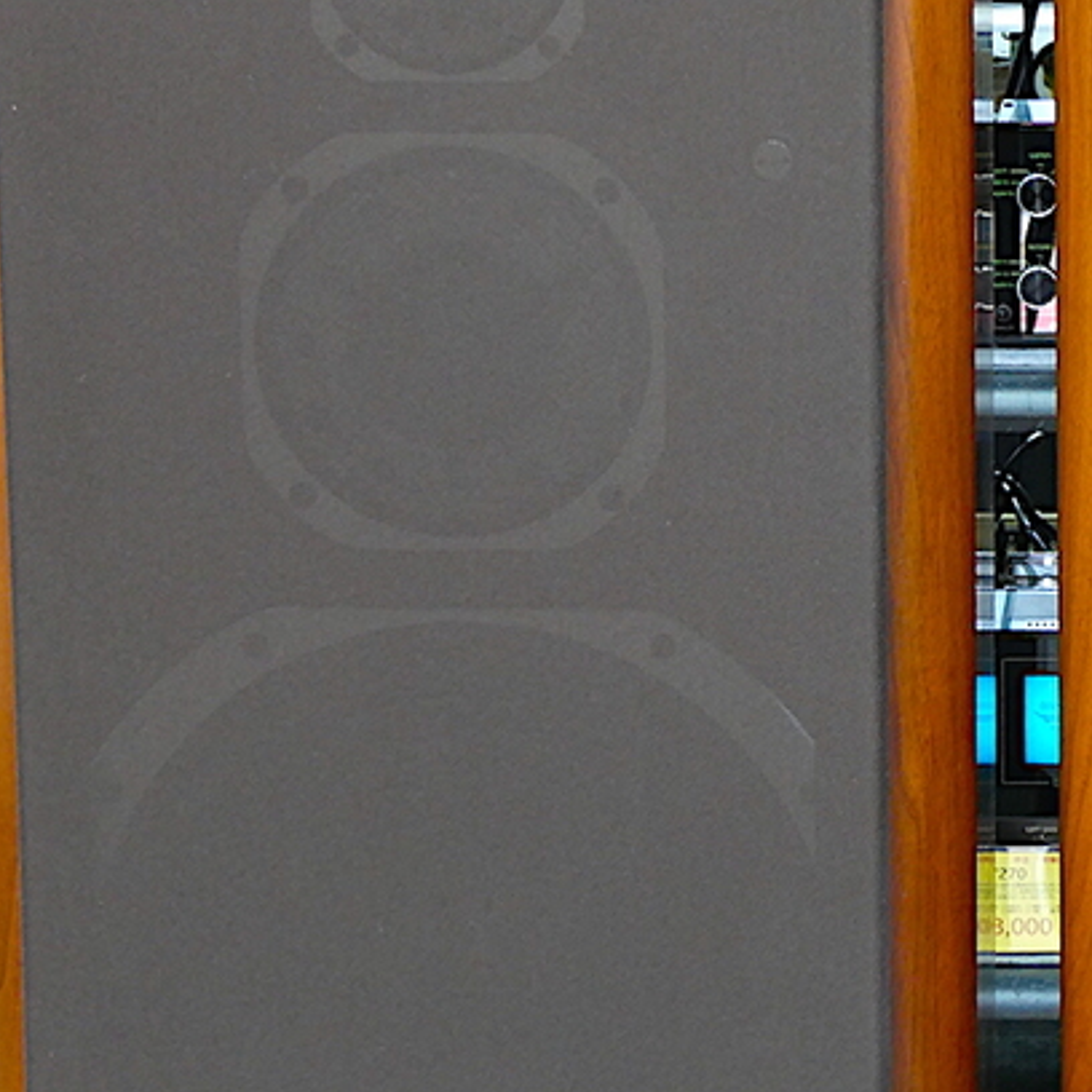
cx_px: 1006
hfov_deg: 13.6
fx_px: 4533
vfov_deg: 13.7
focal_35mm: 127
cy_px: 565
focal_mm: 10.9
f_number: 4.3
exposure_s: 1/3.2
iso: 200
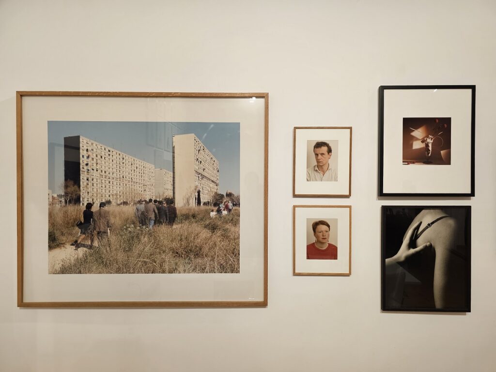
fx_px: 330
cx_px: 248
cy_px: 186
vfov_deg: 58.9
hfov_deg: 73.9
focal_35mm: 23
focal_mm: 6.3
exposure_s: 1/100
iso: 125
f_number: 1.7
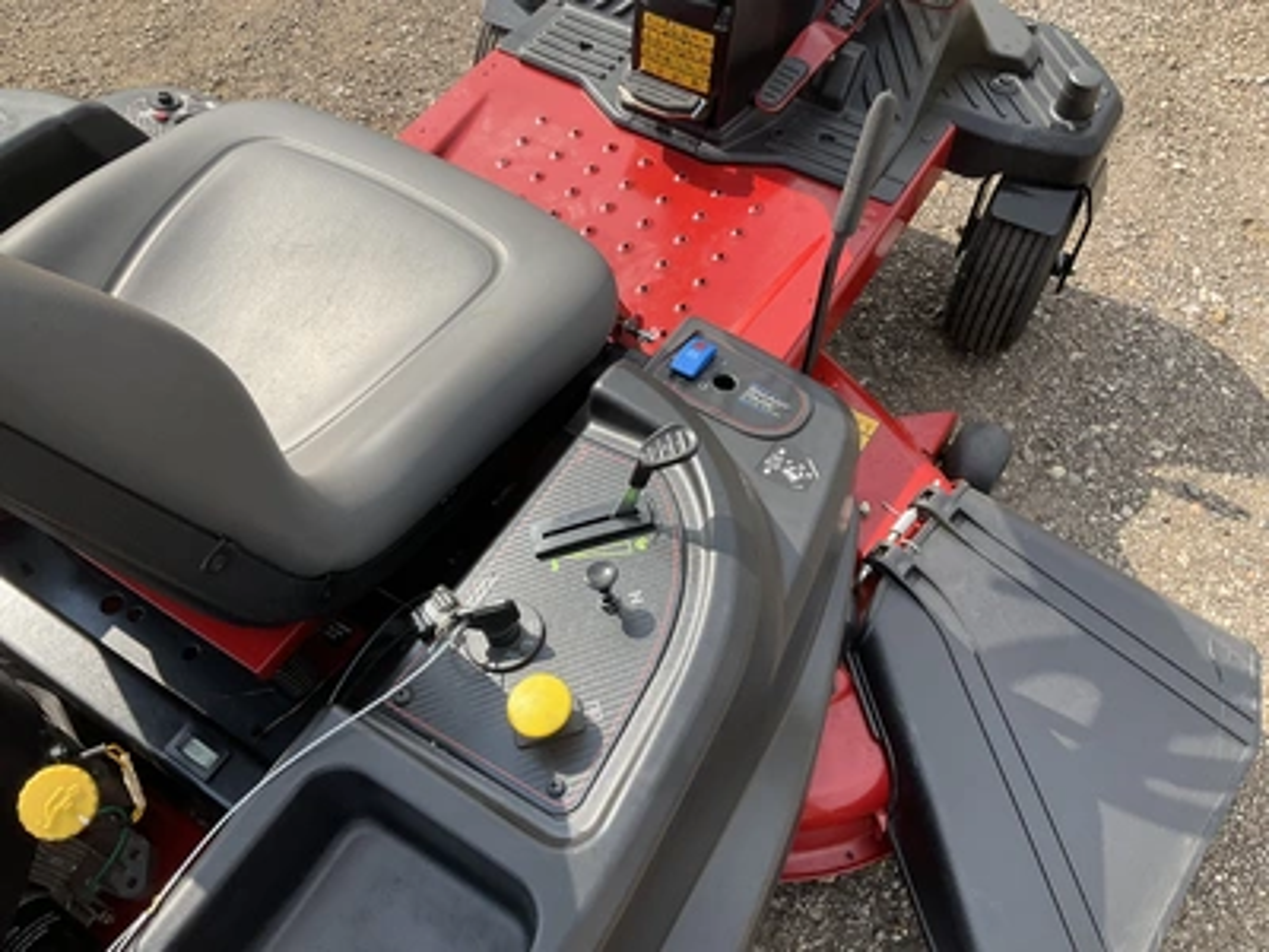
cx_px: 634
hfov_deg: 61.7
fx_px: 1063
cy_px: 476
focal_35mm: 29
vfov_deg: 48.2
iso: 25
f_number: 1.8
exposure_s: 1/829
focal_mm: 3
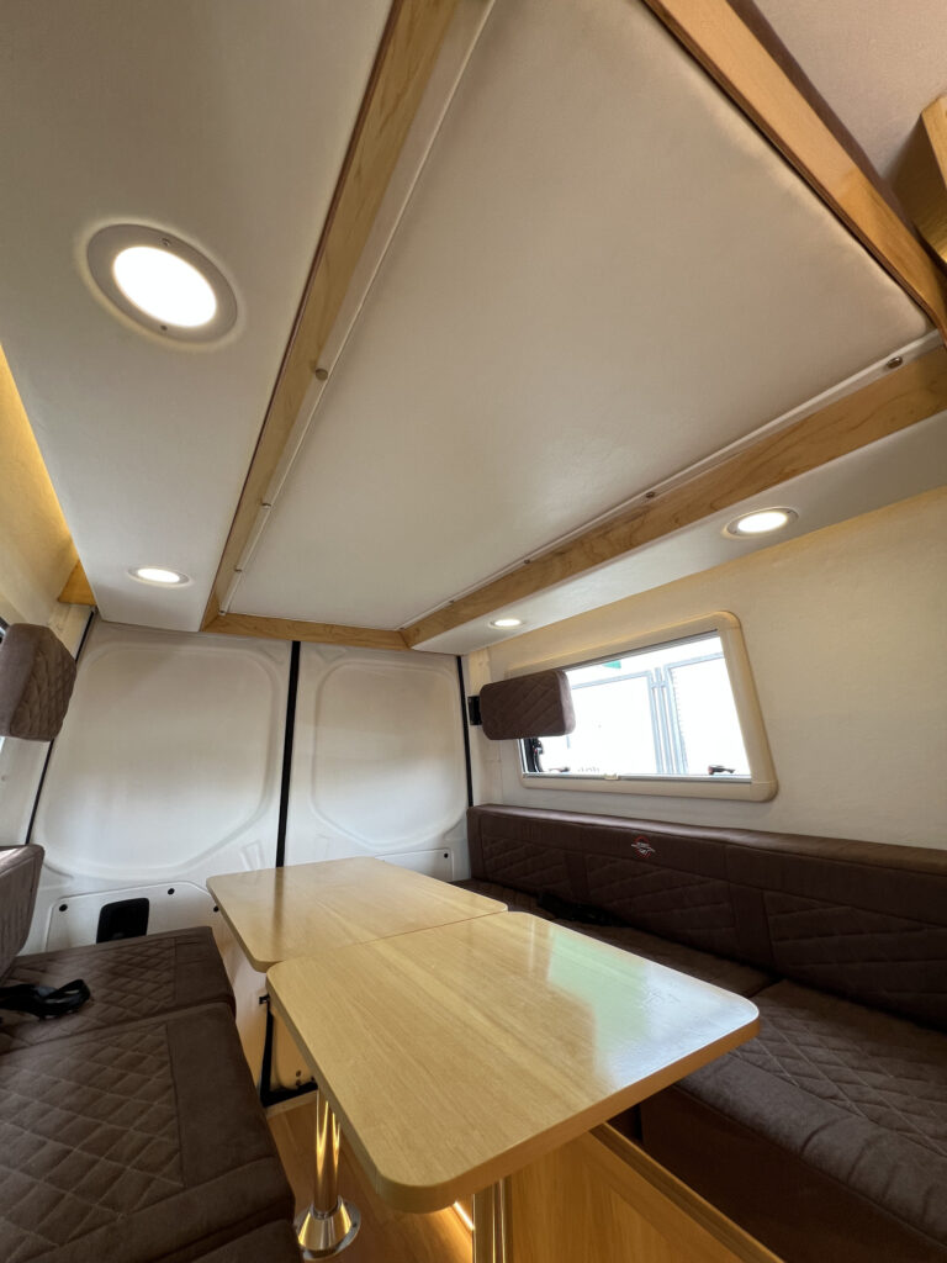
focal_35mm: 13
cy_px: 632
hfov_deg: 89.9
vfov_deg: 106.2
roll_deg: +0.2
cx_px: 474
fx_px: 474
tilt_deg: +12.9
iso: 64
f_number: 1.8
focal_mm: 1.57
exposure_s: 1/99
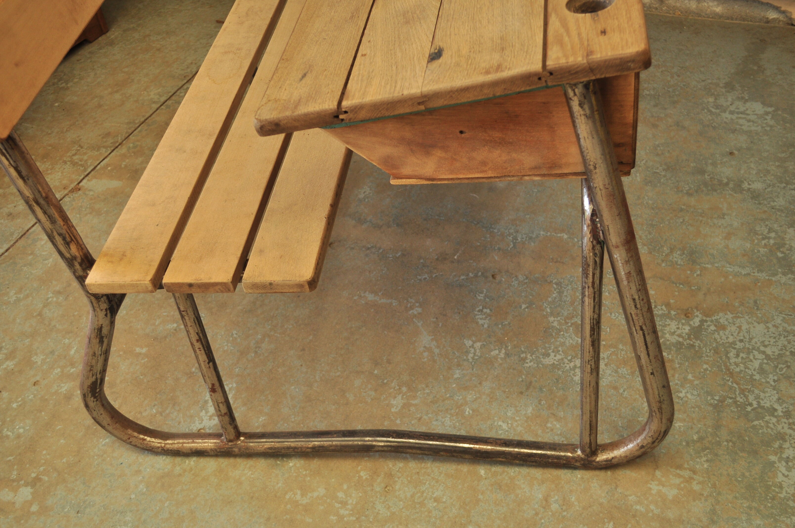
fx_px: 860
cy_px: 264
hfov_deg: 49.6
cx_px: 398
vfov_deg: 34.1
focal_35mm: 39
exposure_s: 1/50
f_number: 4.2
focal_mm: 26
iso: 200
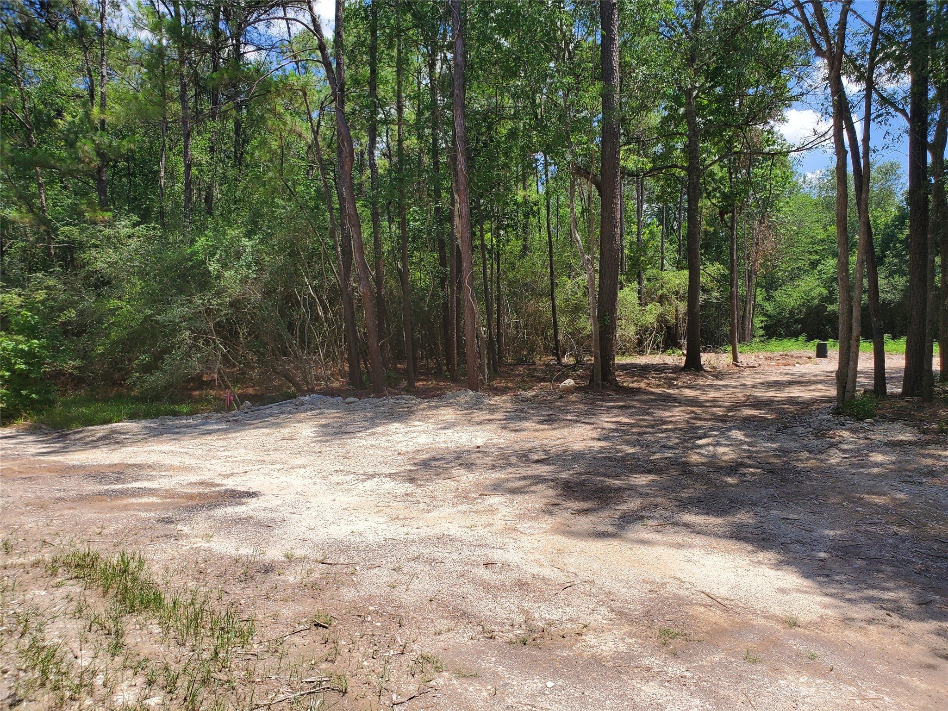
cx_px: 474
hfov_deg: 67.3
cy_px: 356
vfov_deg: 53.1
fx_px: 712
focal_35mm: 26
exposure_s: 1/1252
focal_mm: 4.3
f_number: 2.4
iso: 50
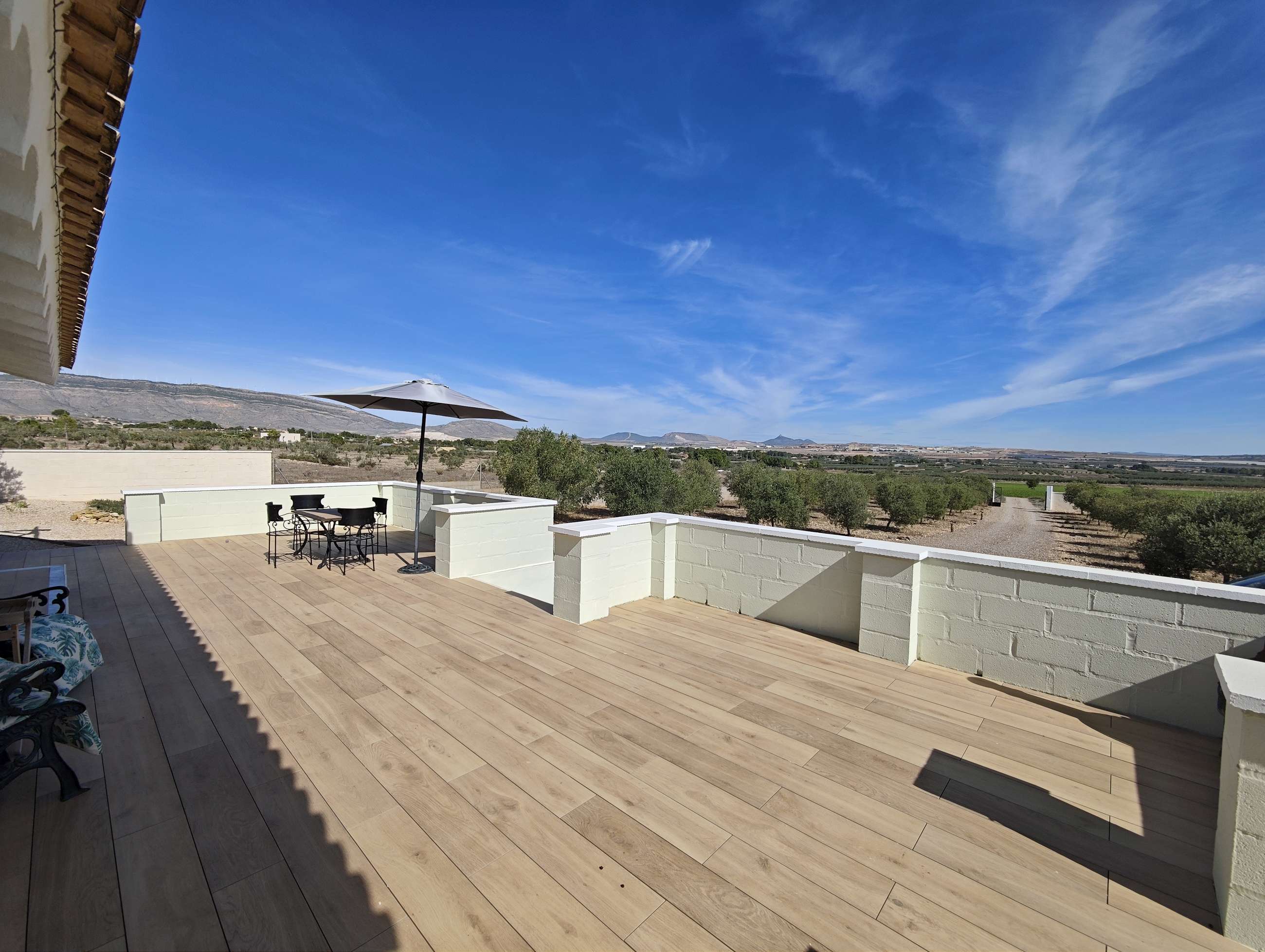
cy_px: 476
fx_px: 512
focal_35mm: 14
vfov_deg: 85.8
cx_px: 632
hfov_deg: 102.0
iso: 50
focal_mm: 2.16
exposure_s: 1/847
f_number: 2.2
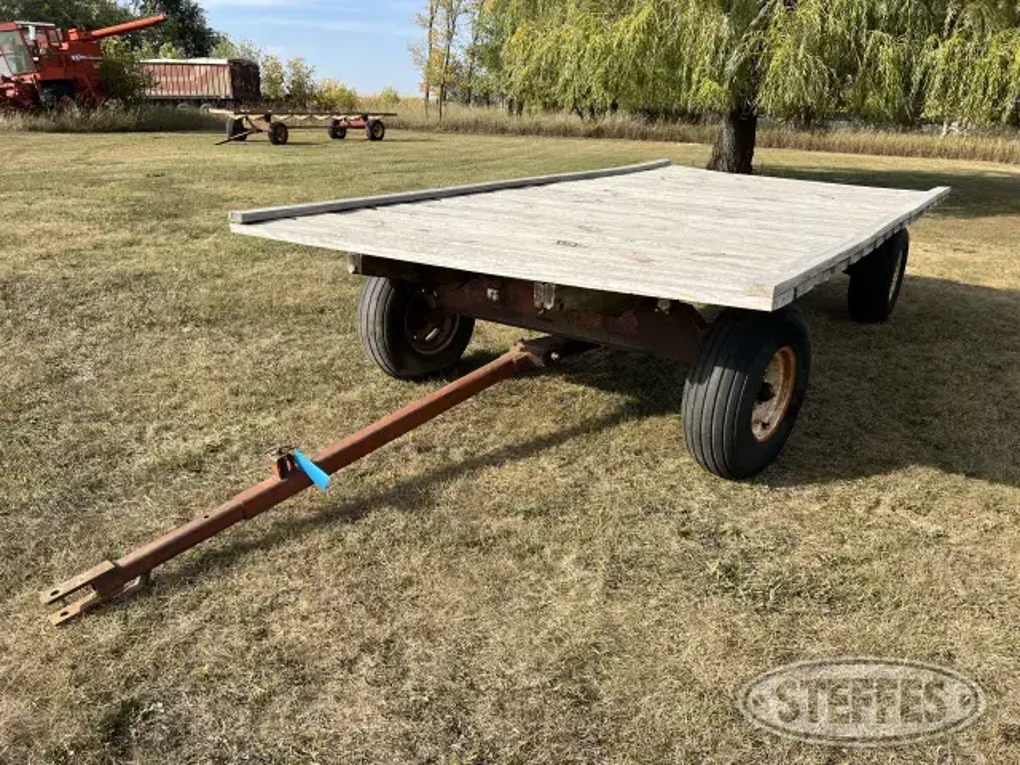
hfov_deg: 67.3
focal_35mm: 26
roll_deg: +1.5
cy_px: 382
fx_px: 766
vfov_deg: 53.1
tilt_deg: -16.8
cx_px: 510
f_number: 1.5
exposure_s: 1/2252
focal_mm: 5.7
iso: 50
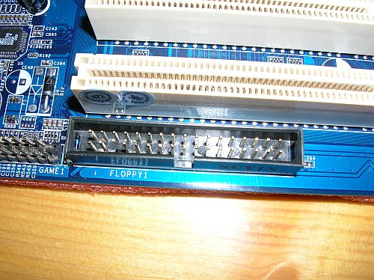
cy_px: 140
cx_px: 187
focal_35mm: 35
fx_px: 378
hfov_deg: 52.7
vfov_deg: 40.6
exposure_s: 1/60.1
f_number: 5.6
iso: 50
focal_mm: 5.8
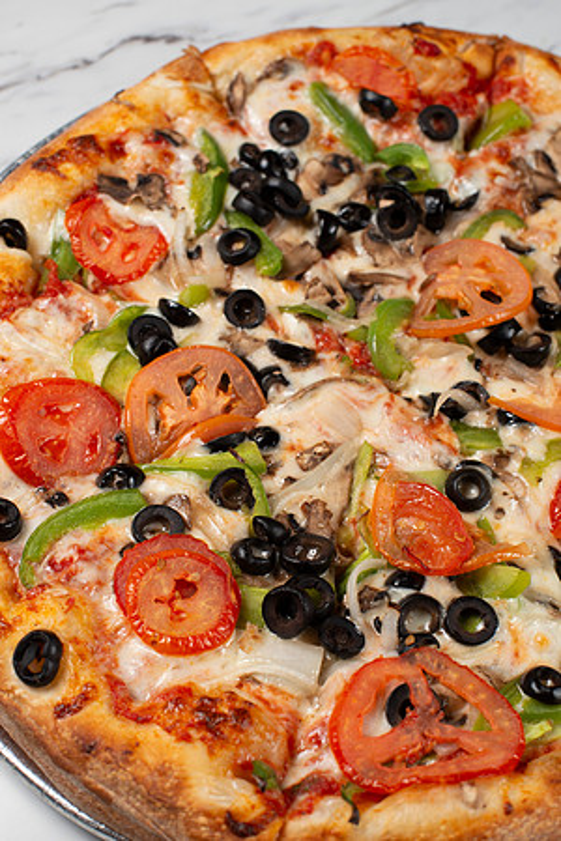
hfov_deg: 27.0
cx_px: 280
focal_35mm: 50
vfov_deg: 39.6
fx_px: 1169
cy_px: 420
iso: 200
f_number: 7.1
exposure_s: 1/125
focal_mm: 50
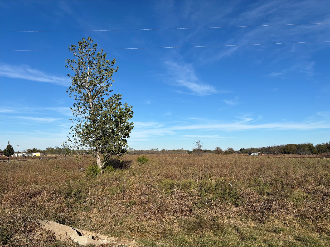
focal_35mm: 26
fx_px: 248
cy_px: 124
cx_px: 165
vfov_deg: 53.1
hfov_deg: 67.3
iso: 50
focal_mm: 5.96
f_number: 1.6
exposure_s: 1/4630
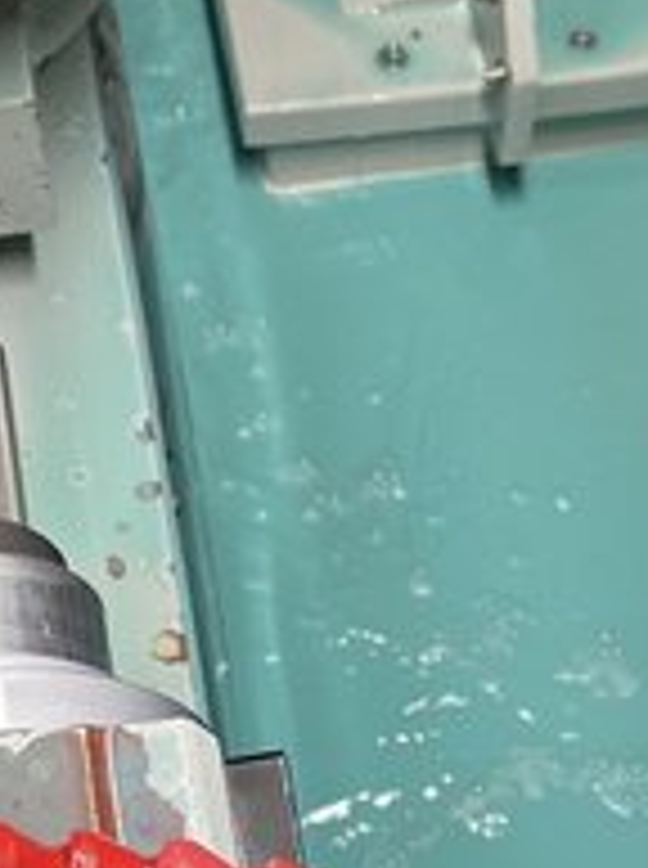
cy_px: 715
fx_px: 2028
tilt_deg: -63.2
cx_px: 486
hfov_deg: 18.0
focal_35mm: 81
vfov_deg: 23.7
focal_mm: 4.25
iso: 125
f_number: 1.8
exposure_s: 1/120
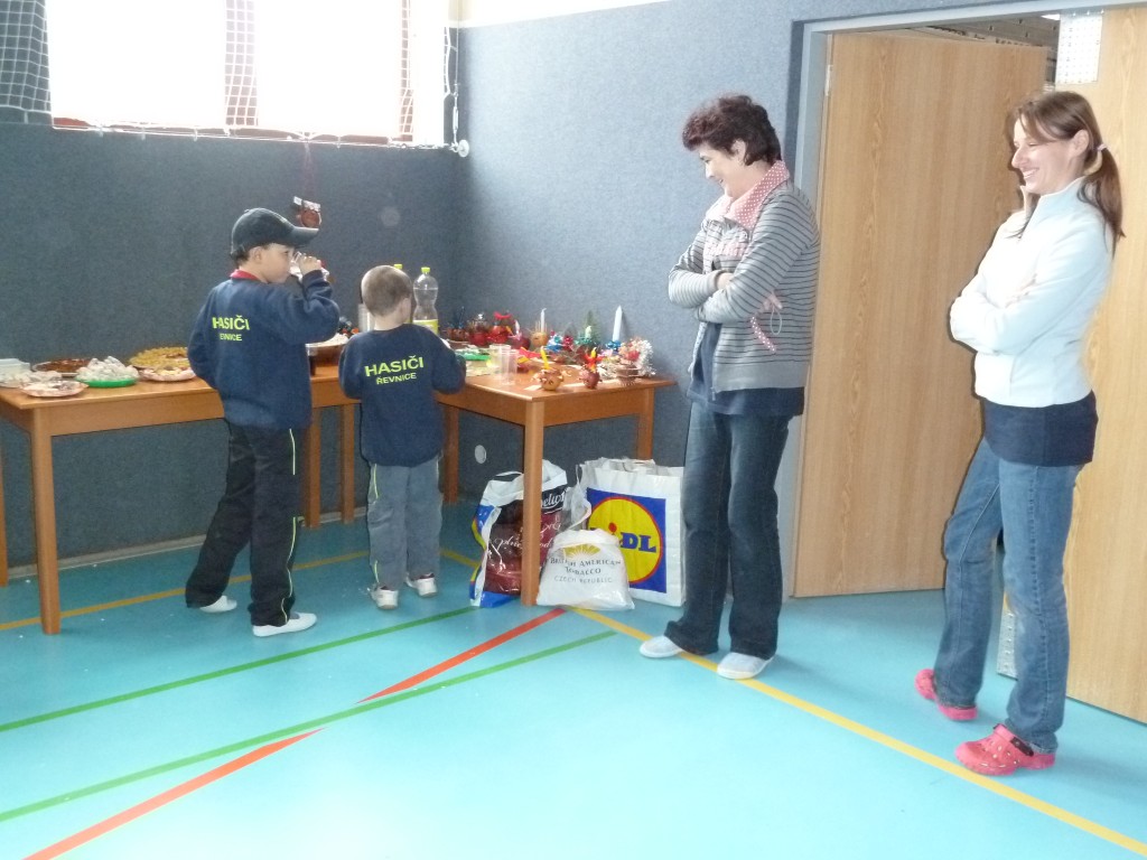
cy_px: 430
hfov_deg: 52.6
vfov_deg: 40.7
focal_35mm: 35
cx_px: 574
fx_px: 1160
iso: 640
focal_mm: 5.7
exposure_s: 1/30
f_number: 3.5
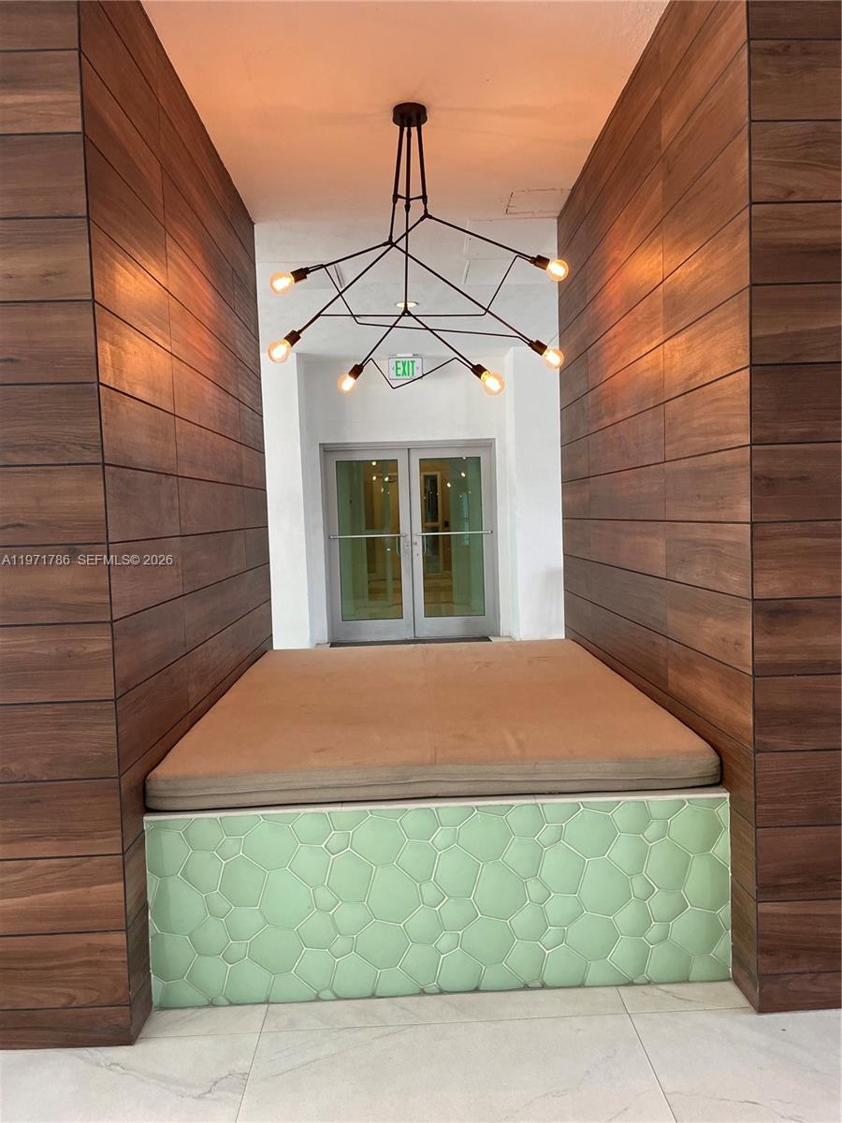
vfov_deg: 67.3
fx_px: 843
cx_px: 421
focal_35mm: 26
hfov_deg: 53.1
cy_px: 562
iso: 125
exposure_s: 1/120
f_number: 1.6
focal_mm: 4.2
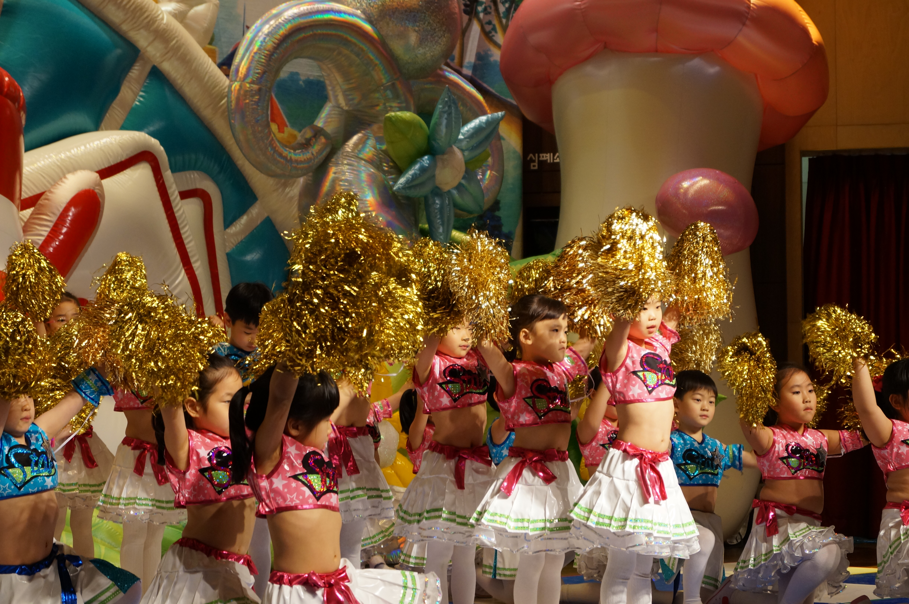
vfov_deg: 16.5
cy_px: 302
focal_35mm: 82
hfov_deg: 24.6
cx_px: 454
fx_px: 2081
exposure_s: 1/100
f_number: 5.6
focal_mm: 55
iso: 500
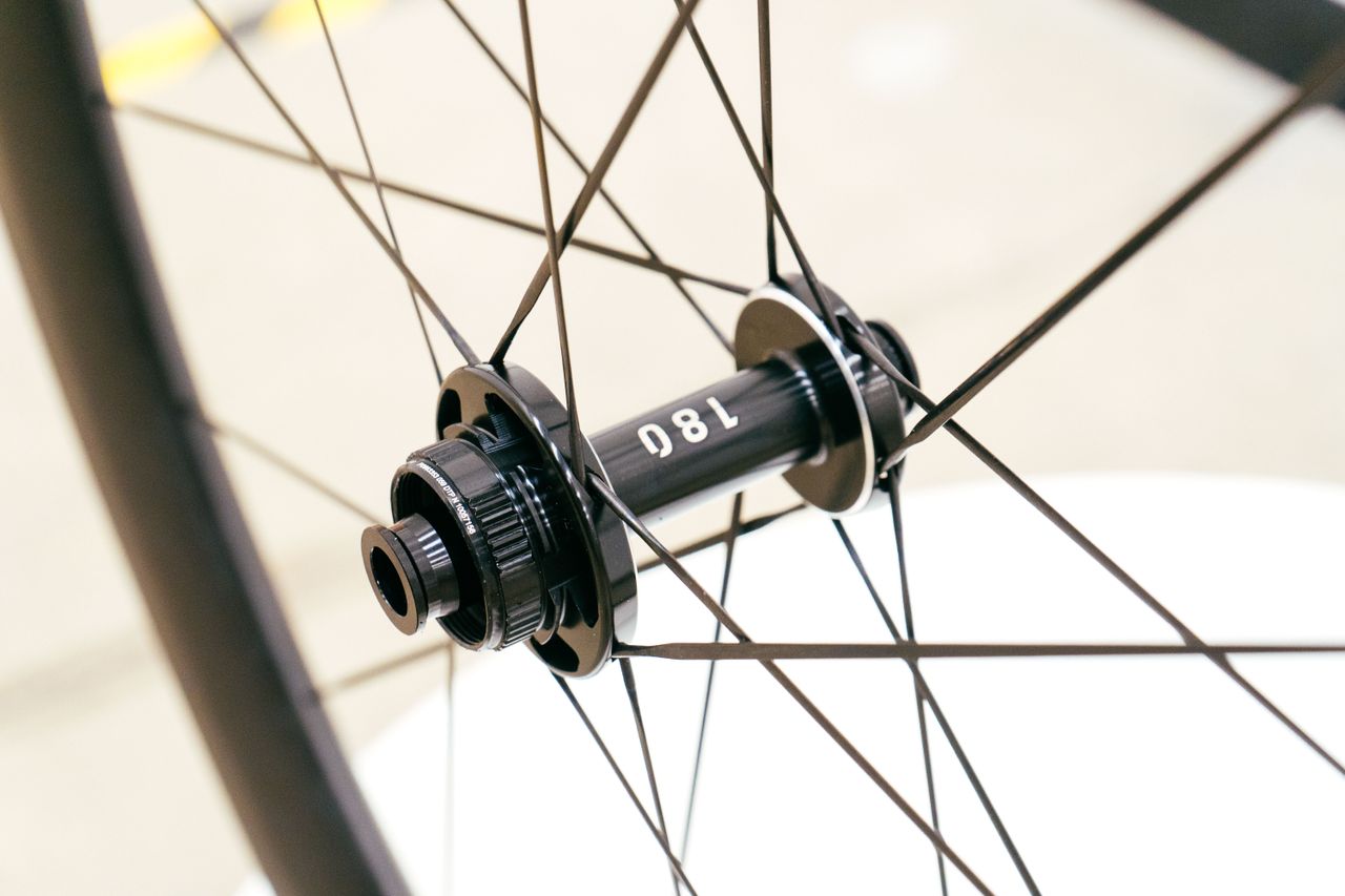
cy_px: 448
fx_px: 2615
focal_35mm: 70
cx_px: 672
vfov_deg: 19.5
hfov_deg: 28.8
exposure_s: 1/125
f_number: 7.1
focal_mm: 70
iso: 3200
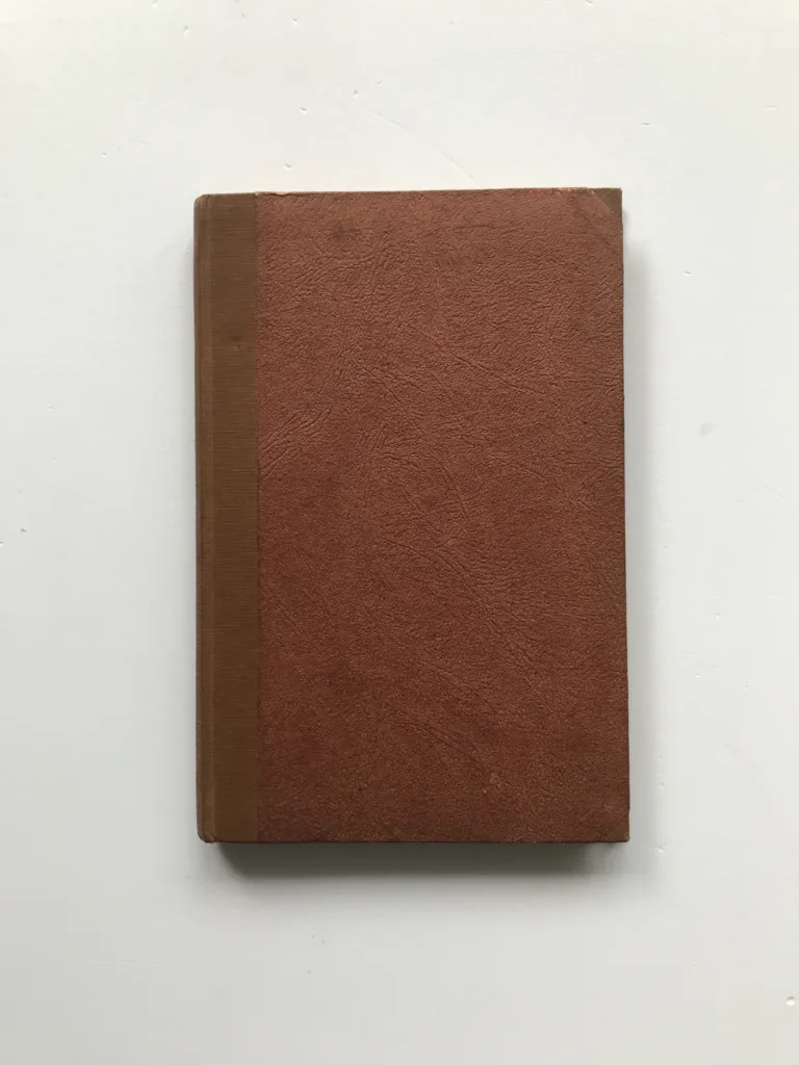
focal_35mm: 28
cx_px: 400
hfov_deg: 49.7
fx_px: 862
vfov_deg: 63.4
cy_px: 532
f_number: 1.8
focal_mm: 3.99
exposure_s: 1/100
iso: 32
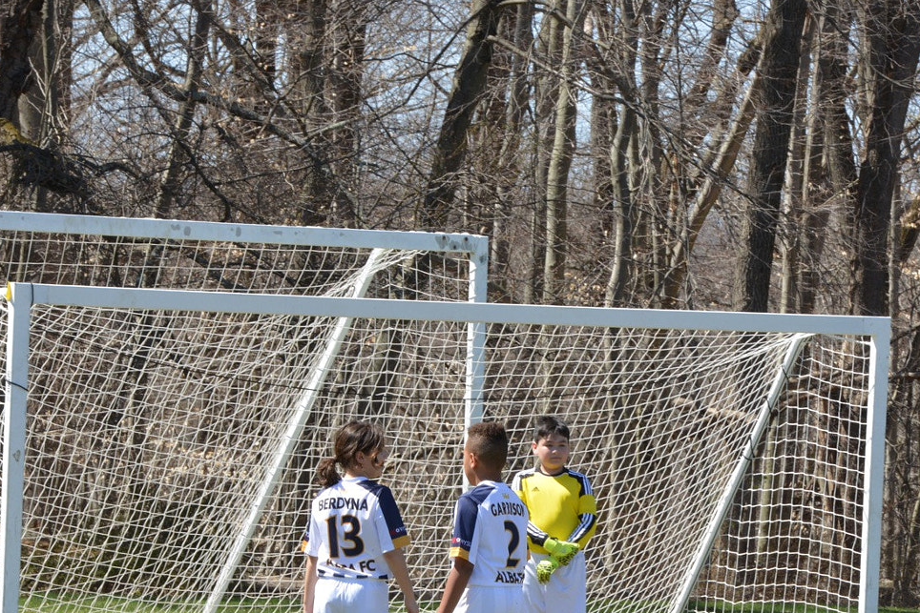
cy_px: 476
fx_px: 8485
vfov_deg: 4.1
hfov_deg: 6.2
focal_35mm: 332
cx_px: 524
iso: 640
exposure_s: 1/100
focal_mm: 200
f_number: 22
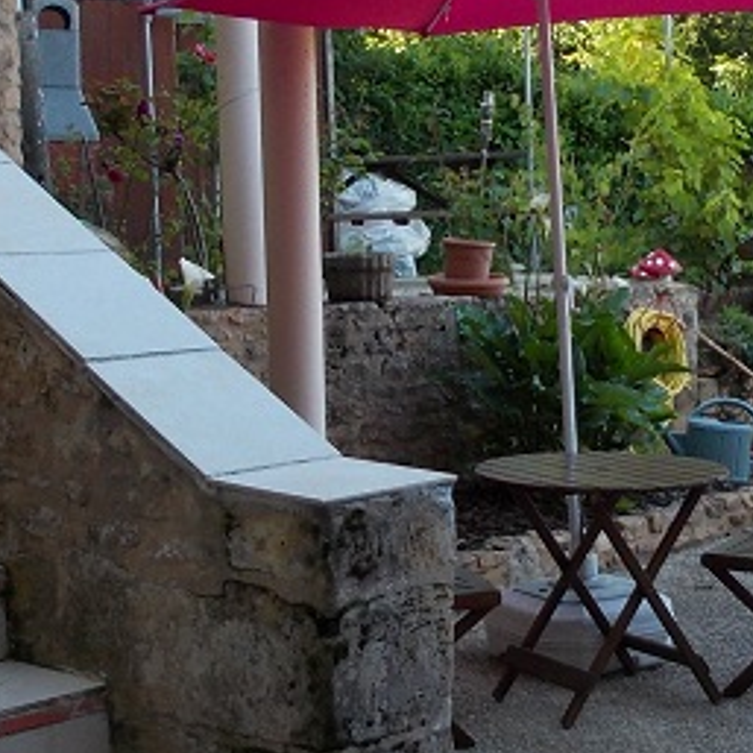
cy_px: 334
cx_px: 533
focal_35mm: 77
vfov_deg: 22.5
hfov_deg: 22.3
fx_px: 1895
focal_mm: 4
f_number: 2.7
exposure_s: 1/125
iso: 80
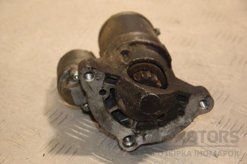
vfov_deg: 13.8
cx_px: 124
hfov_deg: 20.6
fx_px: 679
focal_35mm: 99
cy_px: 82
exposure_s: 1/160
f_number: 5.3
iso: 800
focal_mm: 66
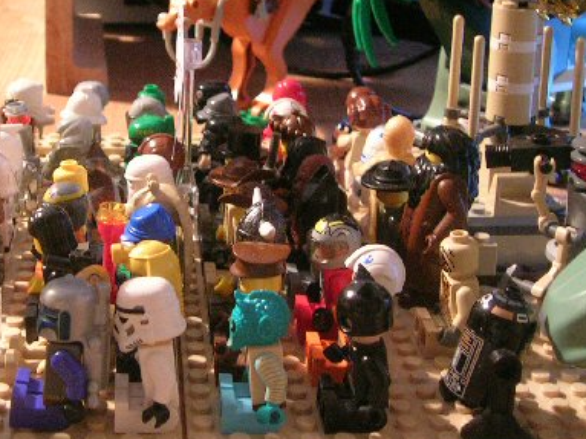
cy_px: 200
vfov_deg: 19.1
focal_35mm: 77
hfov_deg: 25.3
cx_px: 219
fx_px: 1303
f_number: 3.1
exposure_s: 1/1.6
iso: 200
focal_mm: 7.3
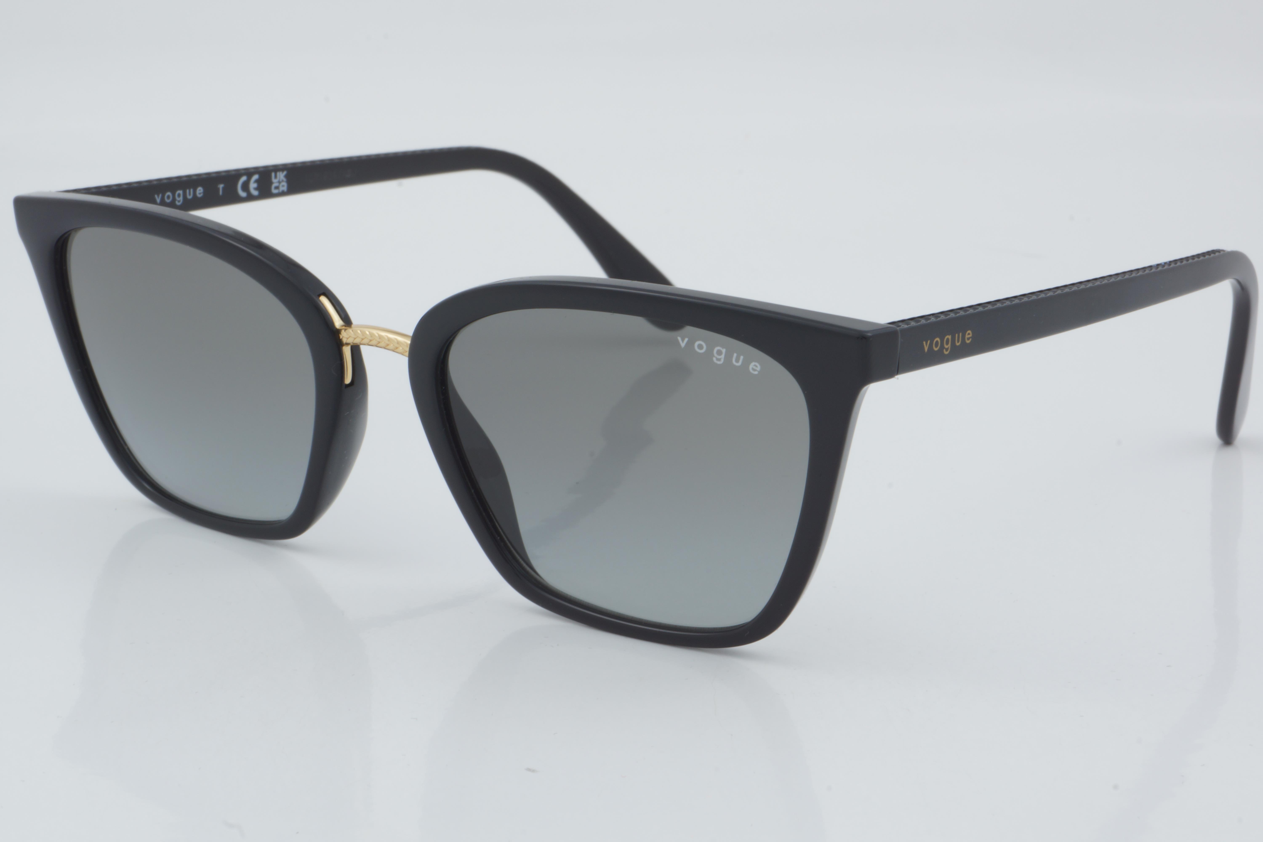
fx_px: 2631
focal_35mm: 75
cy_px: 421
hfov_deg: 27.0
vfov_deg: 18.2
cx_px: 632
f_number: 29
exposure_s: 1/4
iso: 100
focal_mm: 50
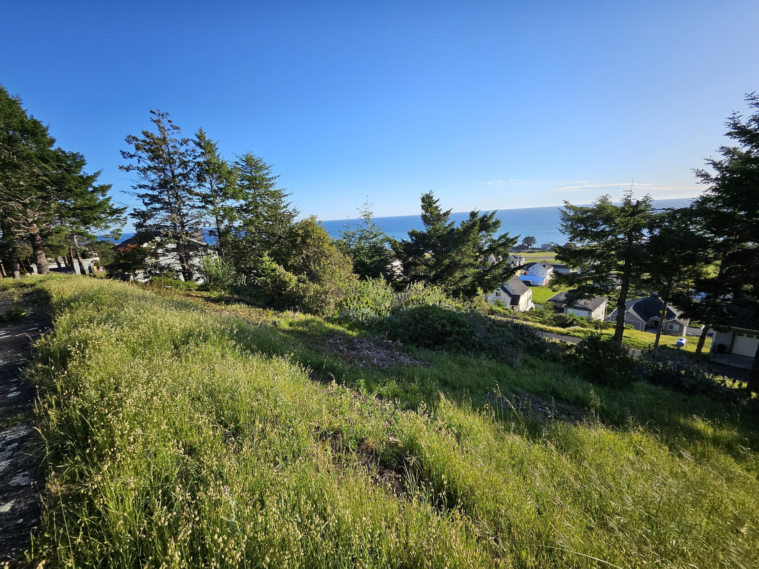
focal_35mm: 13
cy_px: 284
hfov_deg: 106.2
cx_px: 380
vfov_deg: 89.9
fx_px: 285
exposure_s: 1/876
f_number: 2.2
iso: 32
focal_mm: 1.74
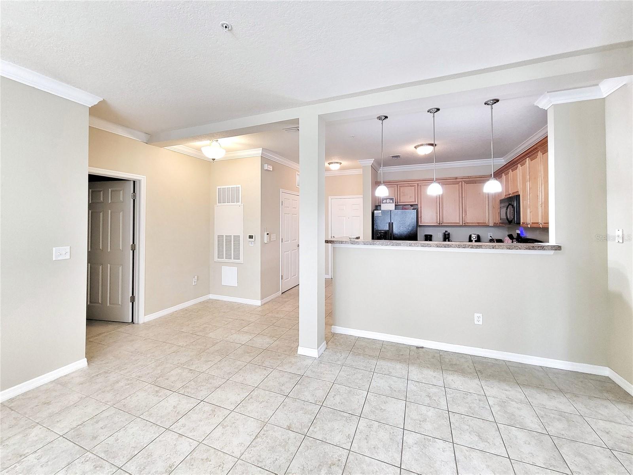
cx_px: 316
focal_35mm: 13
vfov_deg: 89.9
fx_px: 238
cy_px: 238
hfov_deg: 106.2
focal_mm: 2.2
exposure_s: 1/60
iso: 250
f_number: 2.2
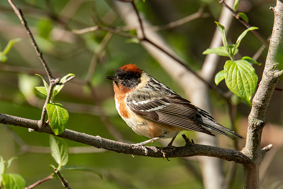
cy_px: 96
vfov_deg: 1.3
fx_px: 8553
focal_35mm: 1088
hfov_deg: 1.9
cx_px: 129
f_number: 8
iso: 1000
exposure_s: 1/800
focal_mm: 600
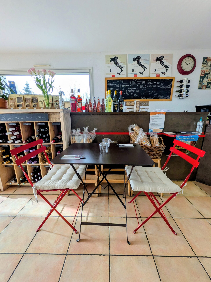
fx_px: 114
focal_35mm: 14
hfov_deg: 85.7
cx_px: 106
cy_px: 141
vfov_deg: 102.1
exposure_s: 1/126
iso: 61
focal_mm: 1.83
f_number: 2.2
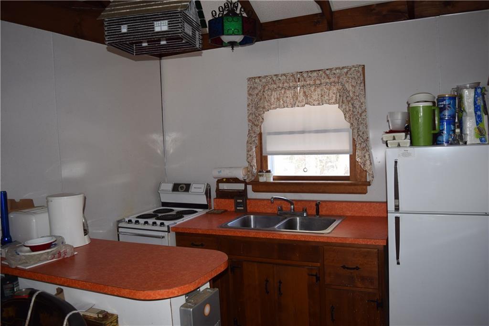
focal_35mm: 30
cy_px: 163
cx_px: 244
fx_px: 407
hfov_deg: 61.9
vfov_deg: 43.6
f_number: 3.5
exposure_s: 1/15
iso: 100
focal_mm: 20
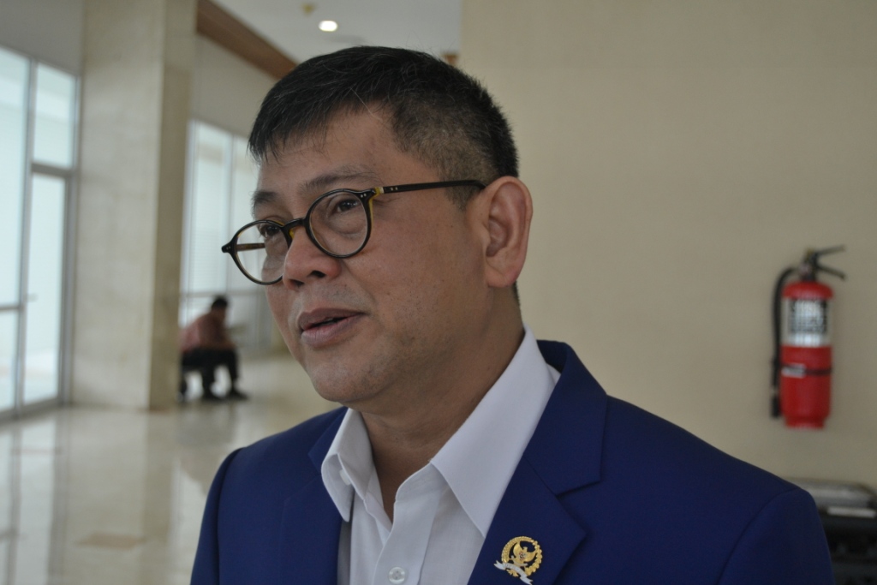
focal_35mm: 51
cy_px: 292
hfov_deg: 38.9
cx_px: 438
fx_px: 1243
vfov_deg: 26.5
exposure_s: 1/60
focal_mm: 34
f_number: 4.5
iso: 560
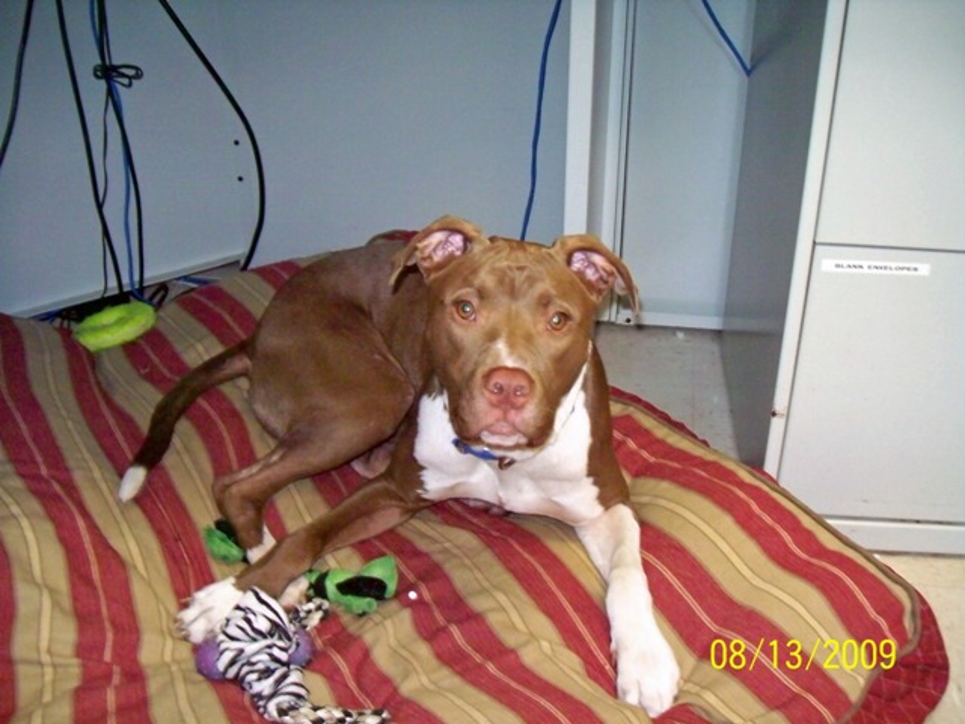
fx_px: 1004
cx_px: 482
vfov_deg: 39.7
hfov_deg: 51.4
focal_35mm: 36
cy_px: 362
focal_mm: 6
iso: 160
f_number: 2.7
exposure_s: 1/64
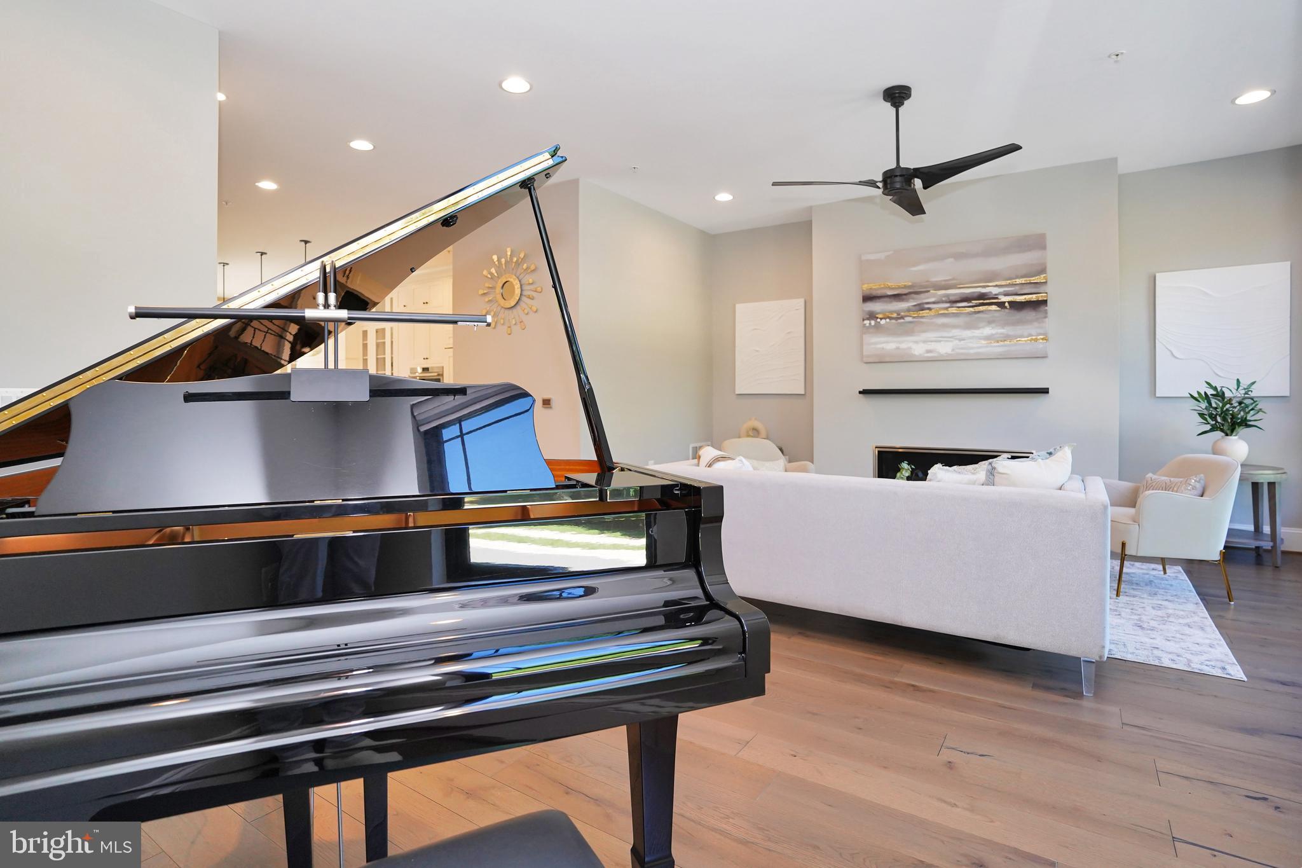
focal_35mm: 17
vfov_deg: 70.4
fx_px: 615
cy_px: 434
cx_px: 651
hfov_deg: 93.3
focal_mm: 17
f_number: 4
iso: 1600
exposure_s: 1/160
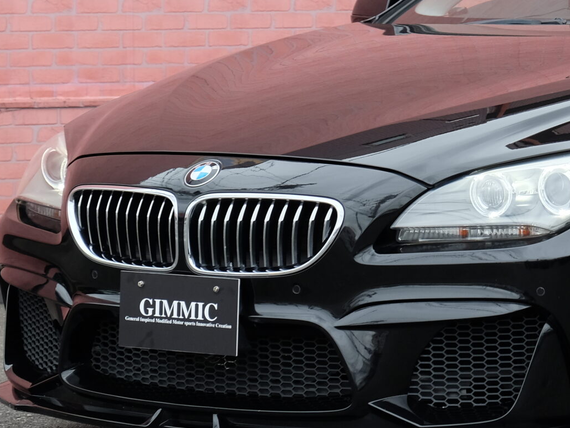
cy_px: 153
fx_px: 3096
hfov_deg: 10.4
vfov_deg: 7.9
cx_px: 671
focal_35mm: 188
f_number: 5.6
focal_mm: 52.7
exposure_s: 1/160
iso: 400
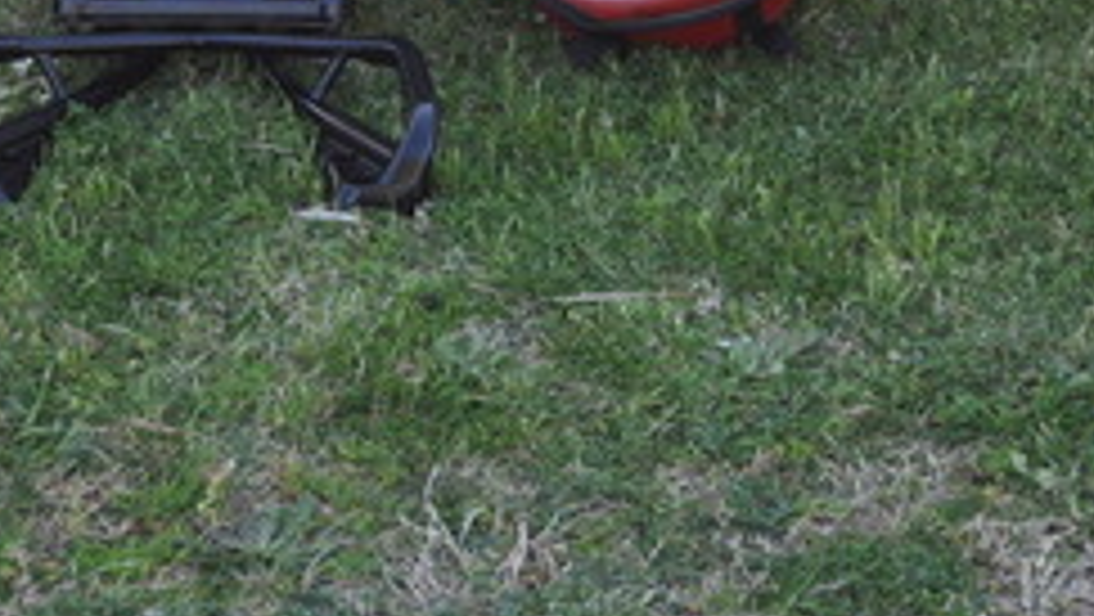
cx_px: 864
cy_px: -456
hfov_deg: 17.2
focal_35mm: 124
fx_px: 3599
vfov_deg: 9.4
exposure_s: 1/125
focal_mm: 24
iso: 320
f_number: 5.6
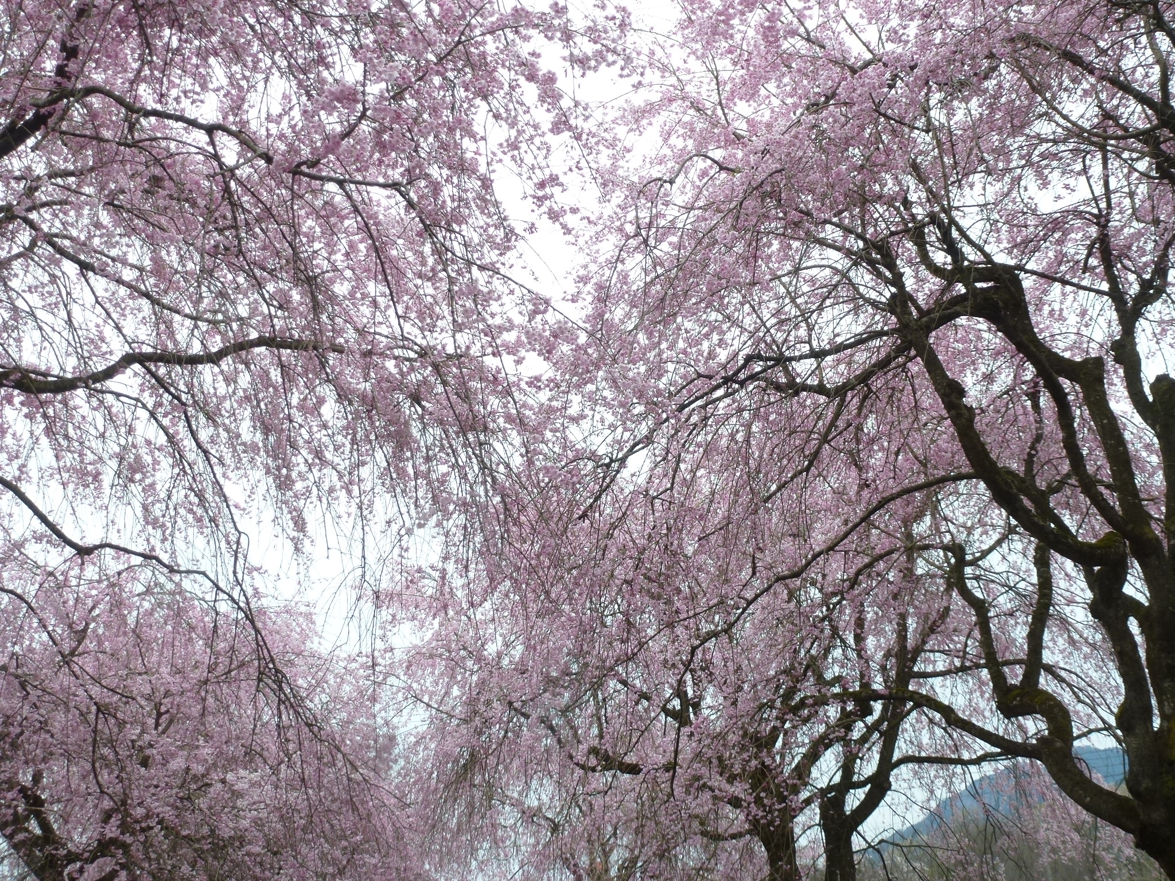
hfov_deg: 49.0
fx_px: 1290
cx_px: 588
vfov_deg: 37.7
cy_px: 440
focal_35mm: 38
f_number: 3.8
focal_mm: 6.8
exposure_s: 1/320
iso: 100
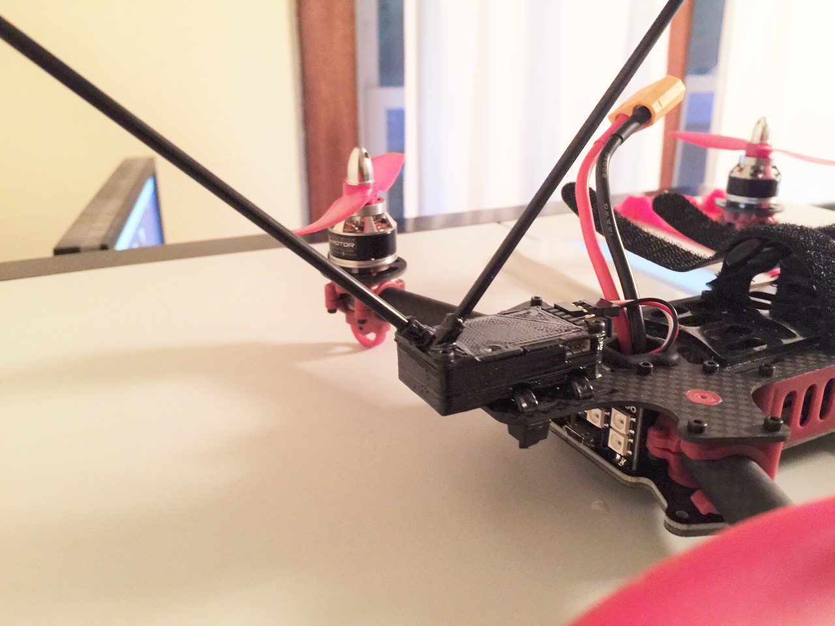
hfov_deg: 61.7
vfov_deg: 48.2
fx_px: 700
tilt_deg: -20.1
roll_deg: -0.9
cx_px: 418
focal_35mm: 29
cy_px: 313
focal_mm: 4.15
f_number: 2.2
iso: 100
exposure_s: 1/4
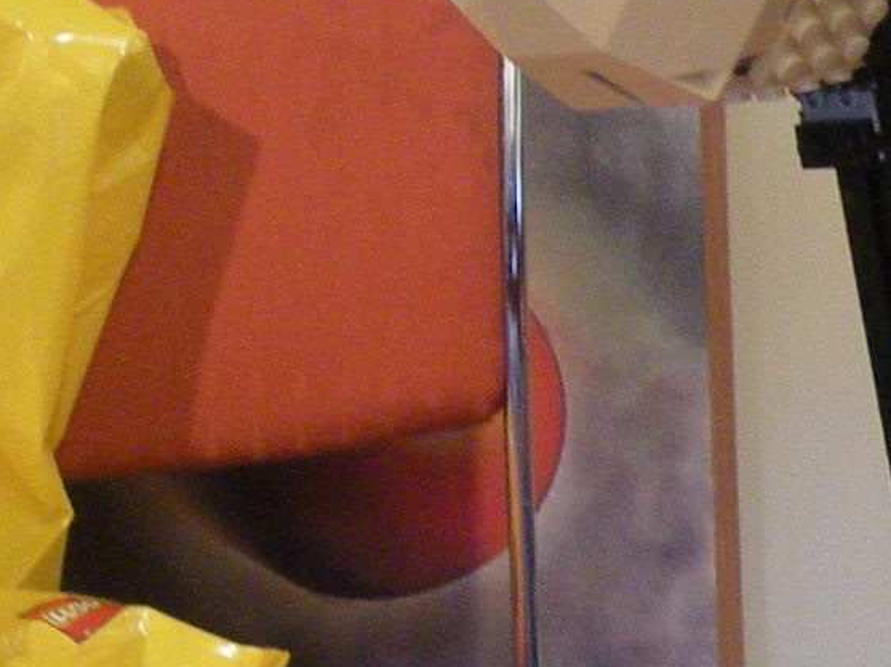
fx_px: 4193
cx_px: 1507
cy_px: 485
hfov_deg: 11.4
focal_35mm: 163
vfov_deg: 9.1
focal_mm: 5.7
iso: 187
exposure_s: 1/7.9
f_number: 2.8
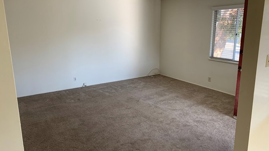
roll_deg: -2.2
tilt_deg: -6.9
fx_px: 207
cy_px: 70
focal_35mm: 29
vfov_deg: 40.2
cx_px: 134
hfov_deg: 66.1
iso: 50
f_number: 1.8
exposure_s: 1/121
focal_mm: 4.25
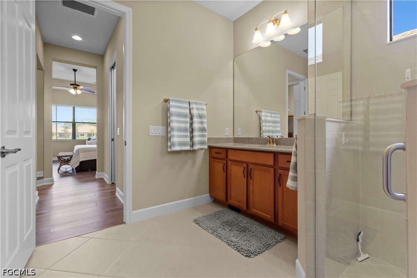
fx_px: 174
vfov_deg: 77.3
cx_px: 208
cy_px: 139
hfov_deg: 100.4
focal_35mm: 15
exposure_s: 1/80
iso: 800
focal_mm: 10
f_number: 4.5
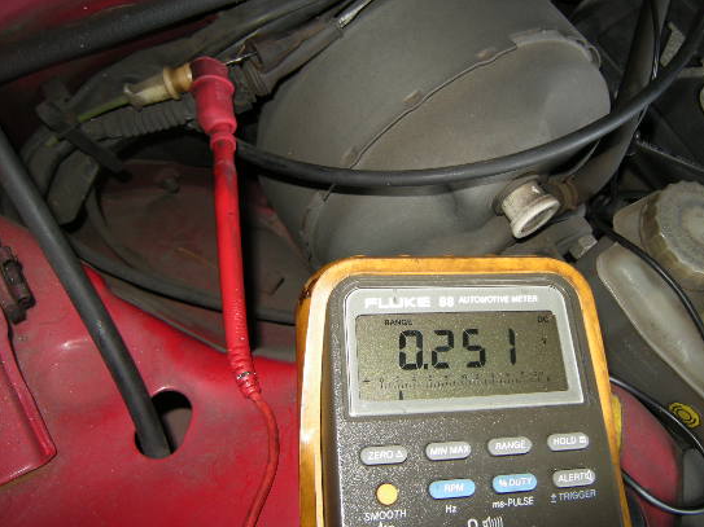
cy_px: 237
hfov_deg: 55.1
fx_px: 671
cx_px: 412
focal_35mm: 33
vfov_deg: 42.9
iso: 64
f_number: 2.8
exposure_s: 1/45
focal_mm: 4.7
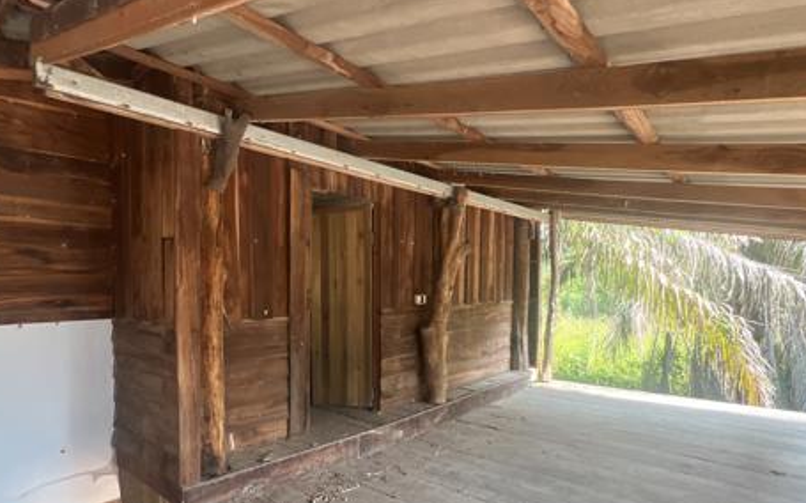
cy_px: 288
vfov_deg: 59.4
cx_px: 390
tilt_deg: +0.5
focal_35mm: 20
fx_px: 439
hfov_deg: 85.1
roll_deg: +0.6
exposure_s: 1/99
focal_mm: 1.57
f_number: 1.8
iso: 125
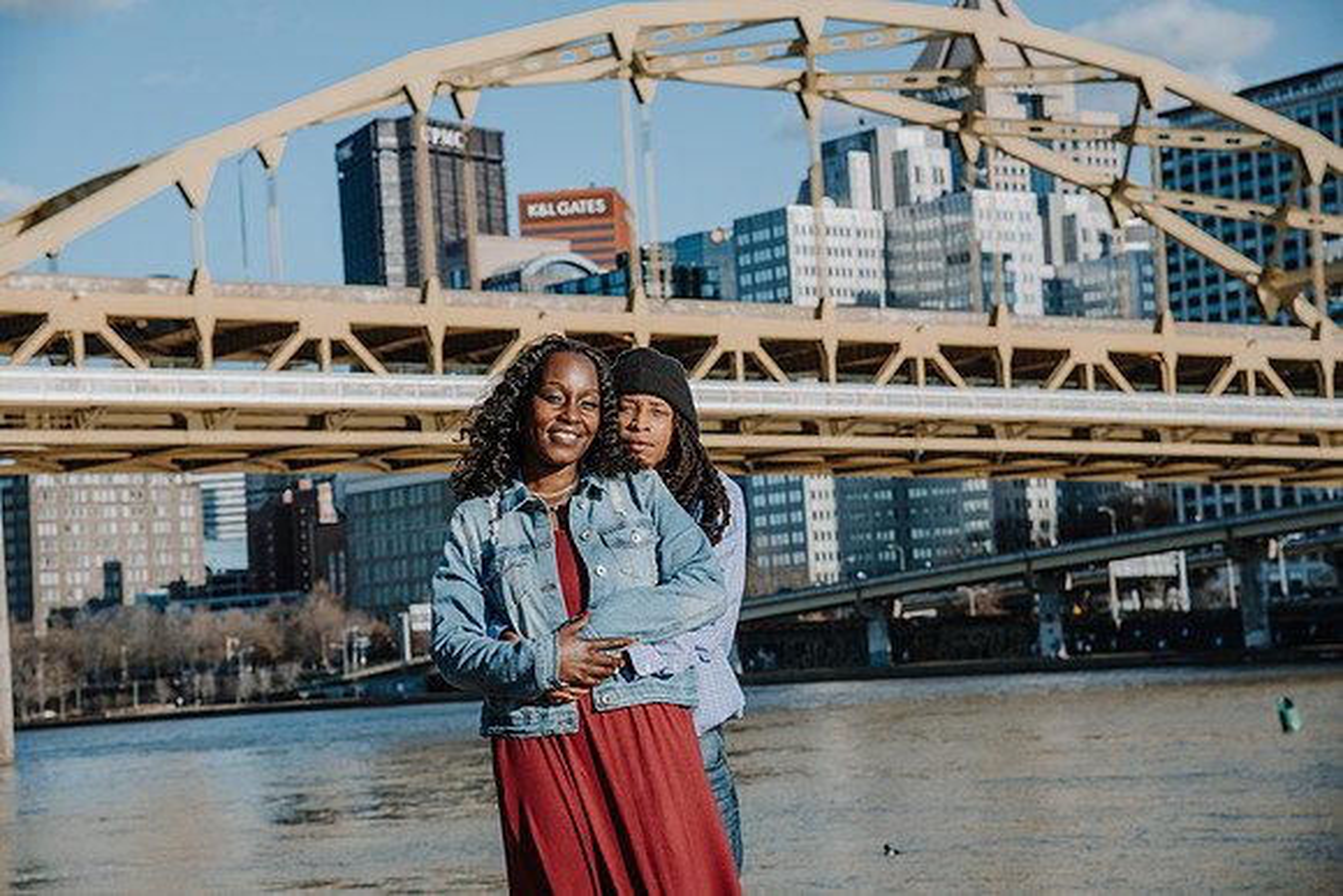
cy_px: 448
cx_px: 672
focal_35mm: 82
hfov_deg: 24.8
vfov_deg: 16.7
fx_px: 3060
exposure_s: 1/640
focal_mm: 82
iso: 200
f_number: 6.3
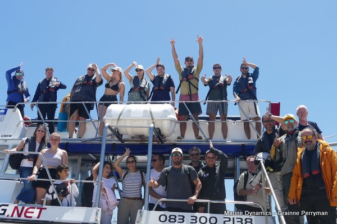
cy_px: 112
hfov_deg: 57.2
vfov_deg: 40.0
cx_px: 168
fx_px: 309
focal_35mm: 33
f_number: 3
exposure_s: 1/2000
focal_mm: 11.86
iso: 125
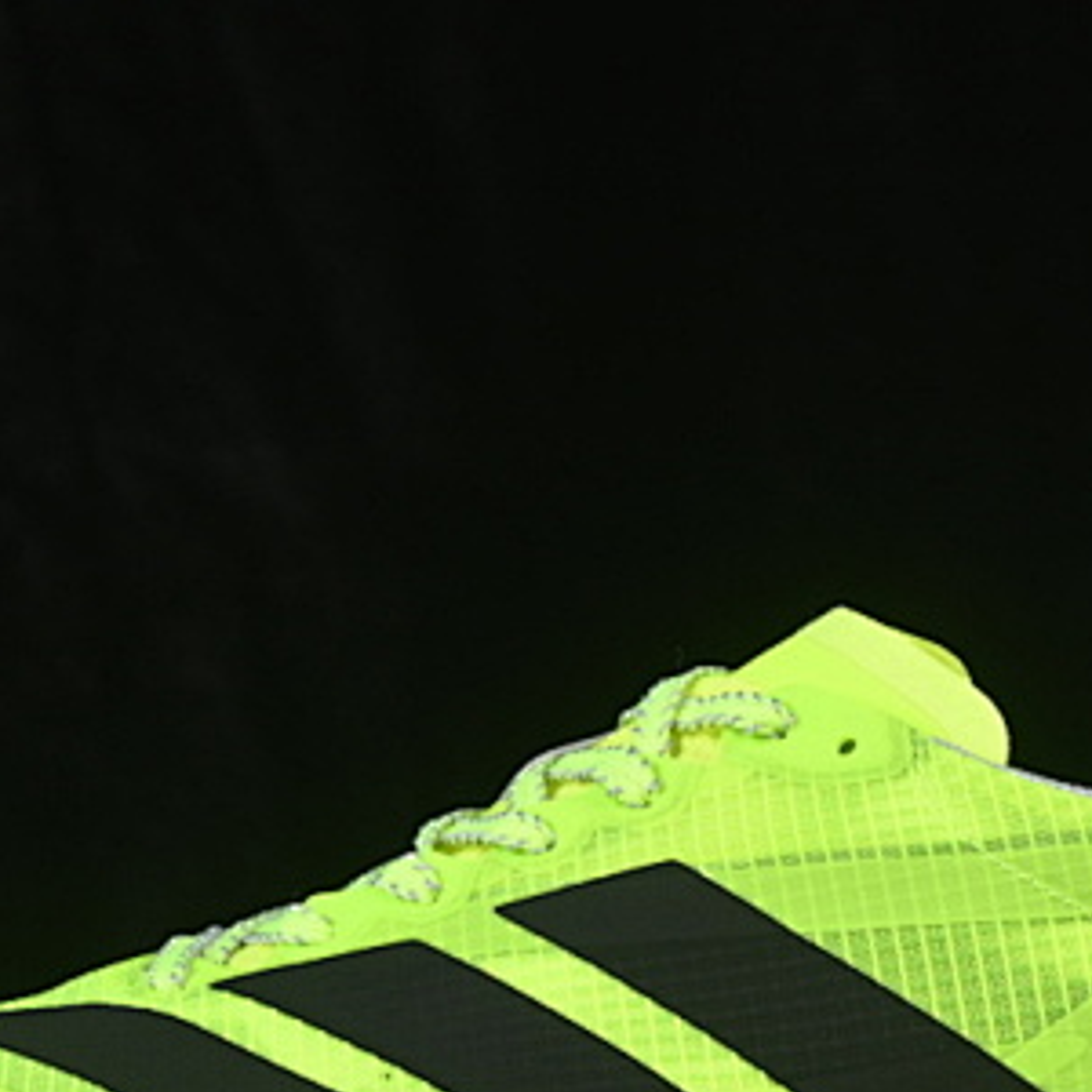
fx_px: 6067
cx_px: 681
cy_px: 879
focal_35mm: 170
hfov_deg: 10.3
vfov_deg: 10.3
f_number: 8
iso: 160
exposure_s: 1/80
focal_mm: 50
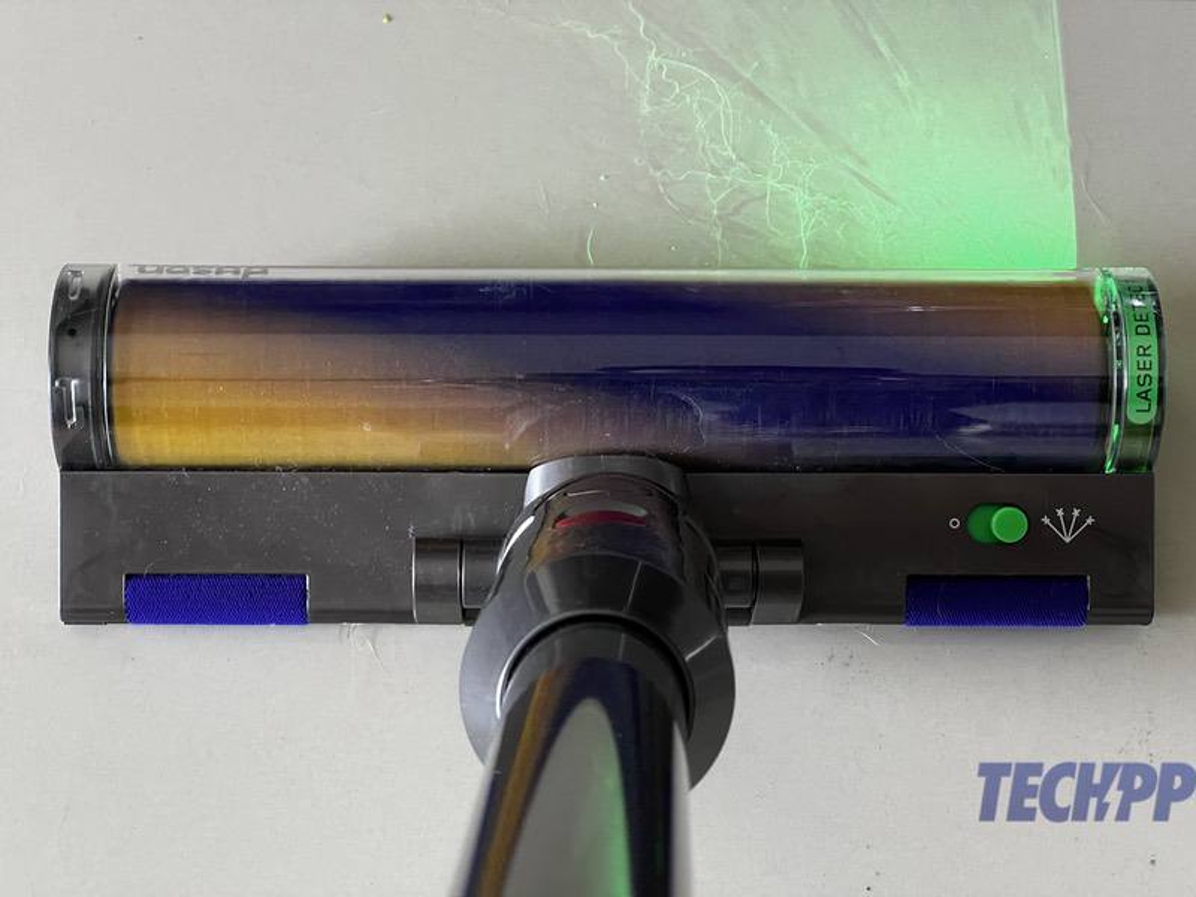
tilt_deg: -67.7
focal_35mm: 77
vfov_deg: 19.1
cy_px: 448
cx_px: 598
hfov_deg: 25.3
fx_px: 2660
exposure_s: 1/60
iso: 400
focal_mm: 9
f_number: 2.8
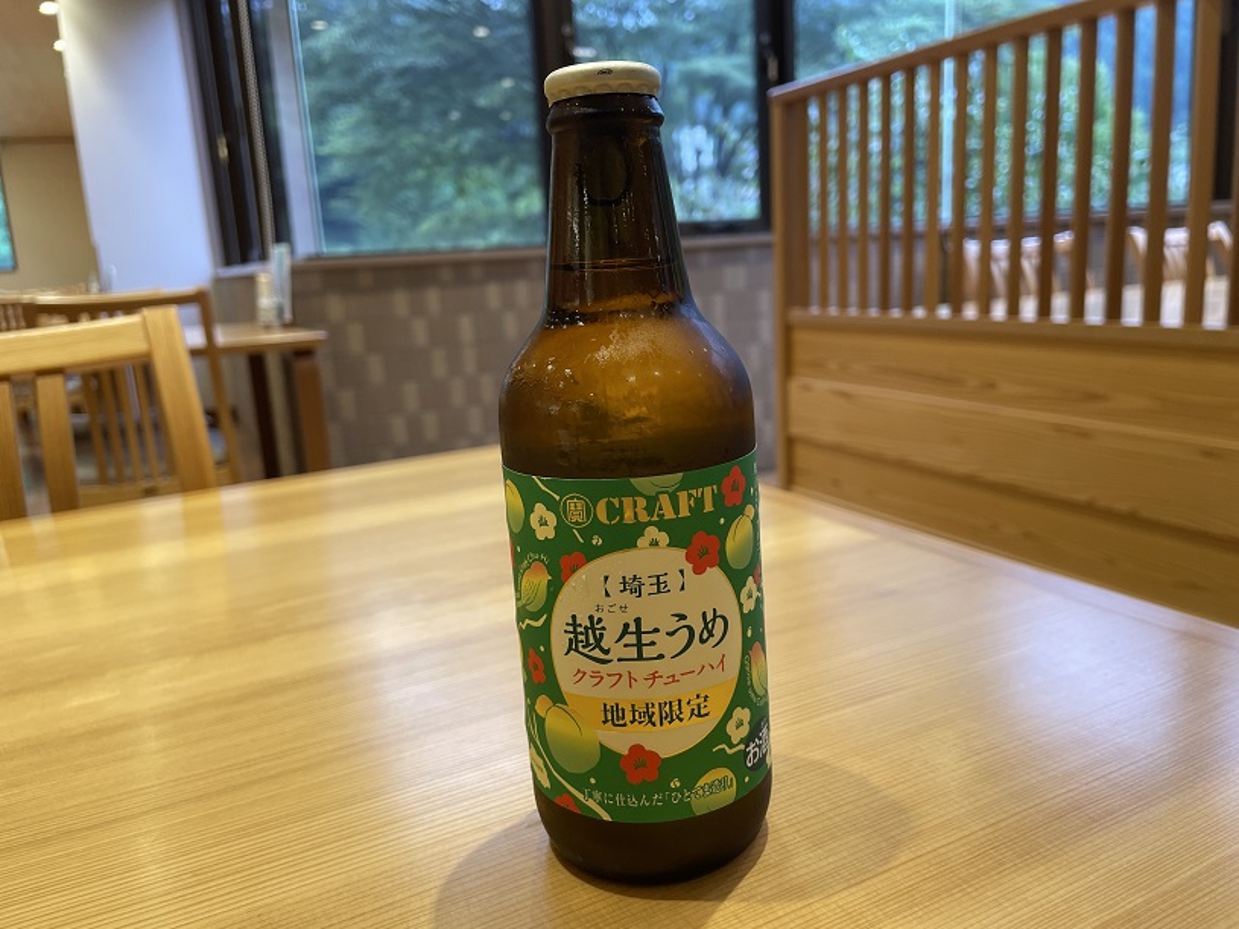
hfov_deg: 67.3
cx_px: 620
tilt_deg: -13.0
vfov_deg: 53.1
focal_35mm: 26
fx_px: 930
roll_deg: +2.9
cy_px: 464
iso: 80
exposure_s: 1/100
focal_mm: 4.2
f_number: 1.6
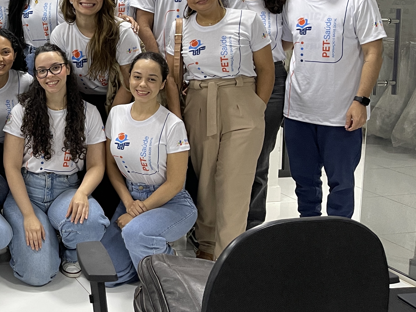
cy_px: 47
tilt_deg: -5.2
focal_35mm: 55
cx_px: -38
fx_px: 661
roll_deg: -0.7
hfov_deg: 31.2
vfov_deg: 25.9
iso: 160
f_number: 1.6
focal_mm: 5.1
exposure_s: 1/60
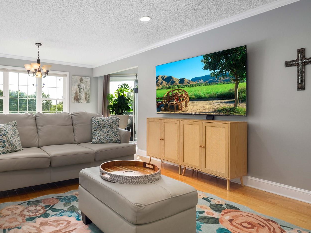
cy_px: 112
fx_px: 207
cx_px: 107
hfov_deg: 72.0
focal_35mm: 23
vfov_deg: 58.9
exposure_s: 1/50
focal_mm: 7
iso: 800
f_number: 3.5
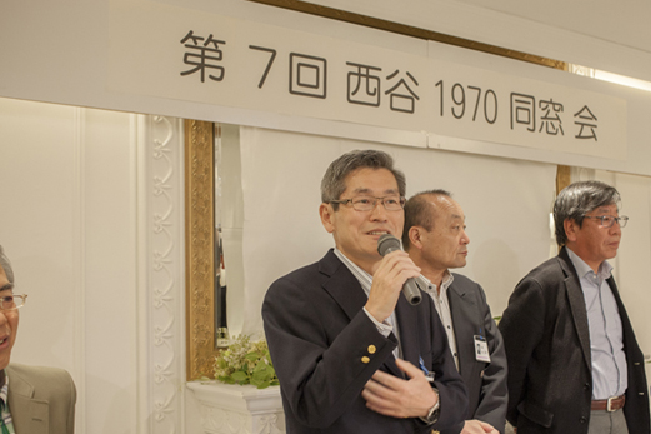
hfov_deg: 45.4
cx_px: 362
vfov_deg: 31.1
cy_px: 264
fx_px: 777
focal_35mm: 43
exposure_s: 1/100
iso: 720
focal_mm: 35
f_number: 5.6
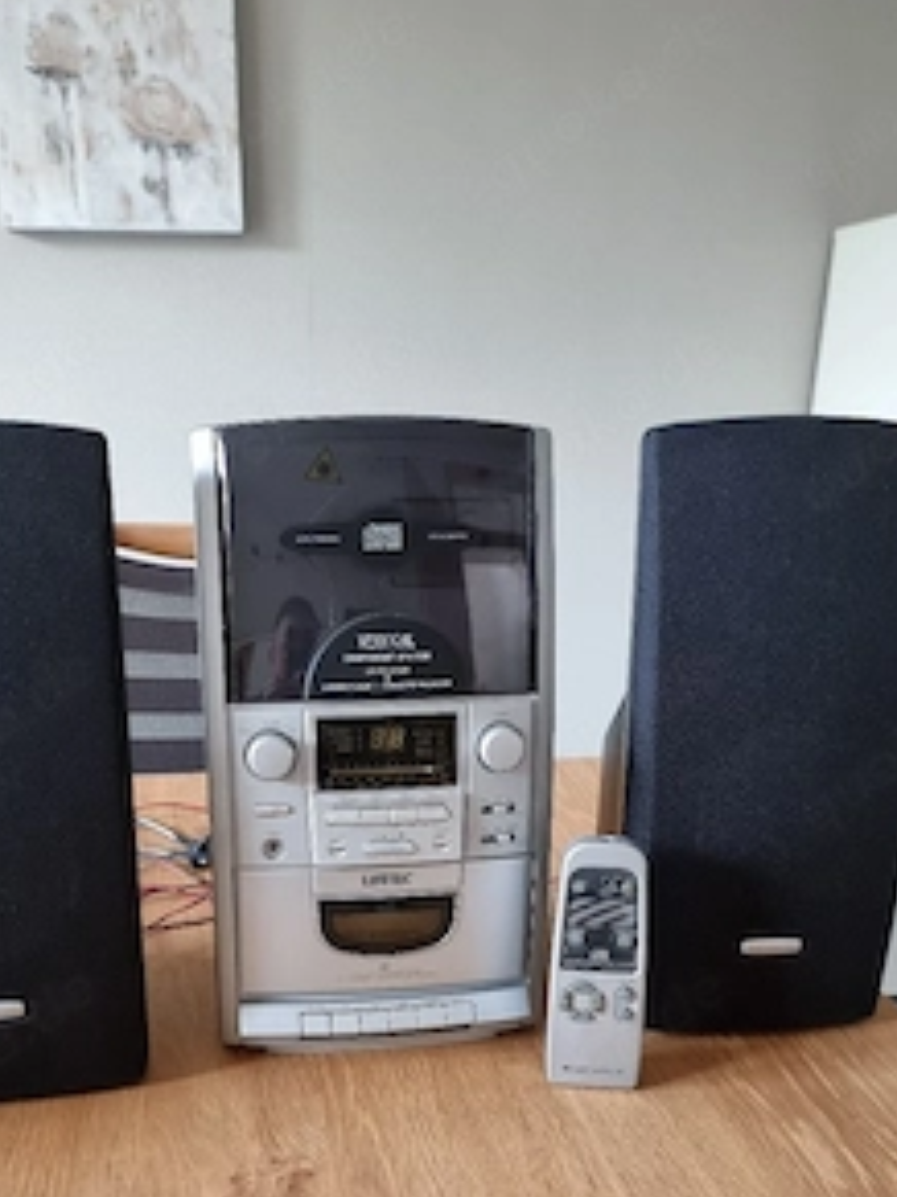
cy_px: 786
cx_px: 379
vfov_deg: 54.4
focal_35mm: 33
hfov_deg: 42.8
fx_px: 1141
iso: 640
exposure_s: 1/50
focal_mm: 6.7
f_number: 1.8
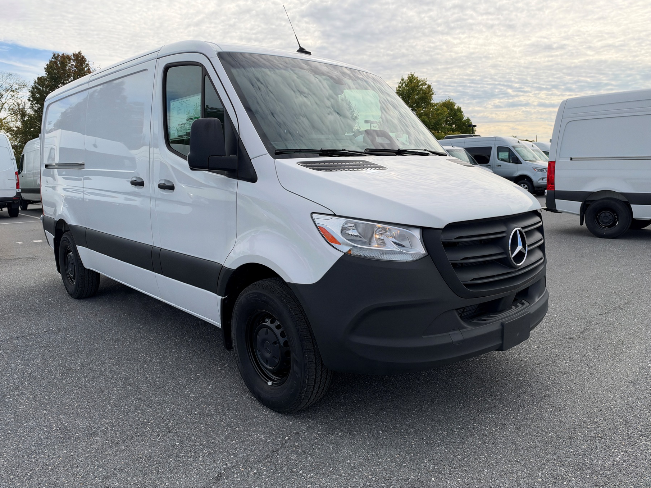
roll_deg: -0.2
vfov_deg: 54.9
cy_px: 236
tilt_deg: -5.0
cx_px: 317
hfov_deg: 69.4
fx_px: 470
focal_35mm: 25
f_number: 1.48
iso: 64
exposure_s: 1/6536
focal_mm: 6.93
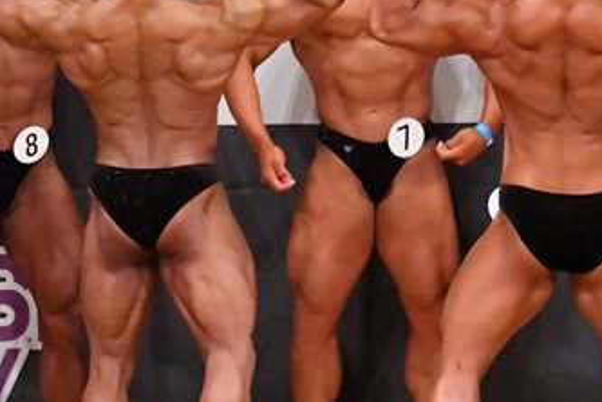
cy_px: 199
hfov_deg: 3.5
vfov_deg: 2.3
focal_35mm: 594
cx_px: 21
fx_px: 9932
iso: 10000
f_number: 5.6
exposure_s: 1/400
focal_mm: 170
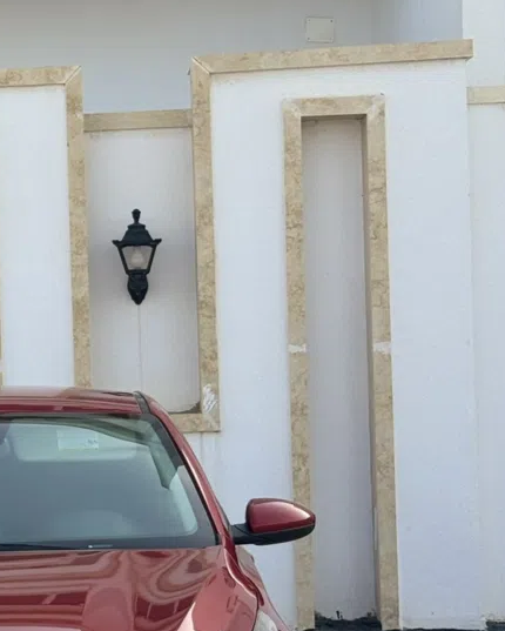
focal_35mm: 119
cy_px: 417
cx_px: -66
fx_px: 2222
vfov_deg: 16.1
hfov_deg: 12.7
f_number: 1.78
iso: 64
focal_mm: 6.76
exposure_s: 1/2415
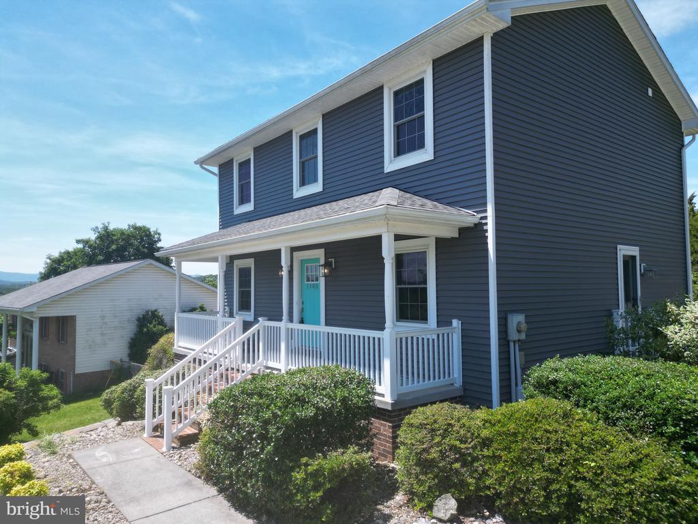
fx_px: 484
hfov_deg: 71.6
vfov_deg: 56.8
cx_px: 349
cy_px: 262
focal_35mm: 24
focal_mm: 6.72
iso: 140
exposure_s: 1/2000
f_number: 1.7
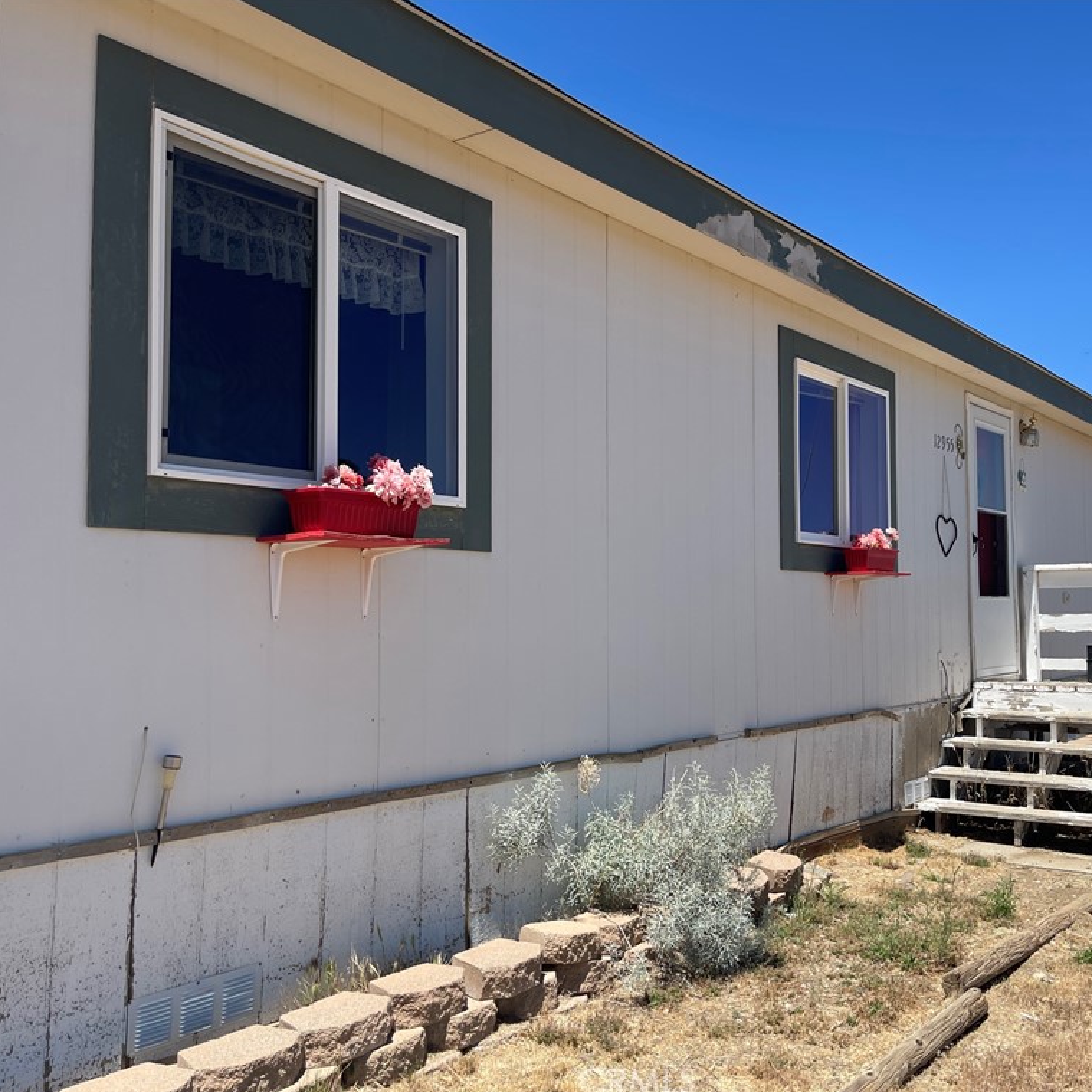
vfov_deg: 52.5
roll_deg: -1.0
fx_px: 1106
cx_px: 686
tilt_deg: +2.1
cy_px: 550
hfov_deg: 51.9
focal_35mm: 31
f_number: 1.6
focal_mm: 5.1
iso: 50
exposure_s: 1/4717
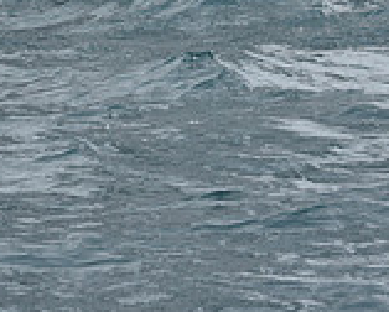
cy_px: -125
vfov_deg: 4.8
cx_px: -12
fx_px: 3677
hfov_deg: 6.0
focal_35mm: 319
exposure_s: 1/800
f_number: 9
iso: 250
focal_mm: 92
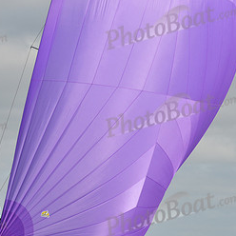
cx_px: 57
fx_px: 3070
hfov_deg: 4.4
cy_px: 176
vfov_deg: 4.4
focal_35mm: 398
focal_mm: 200
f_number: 8
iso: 320
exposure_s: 1/1250
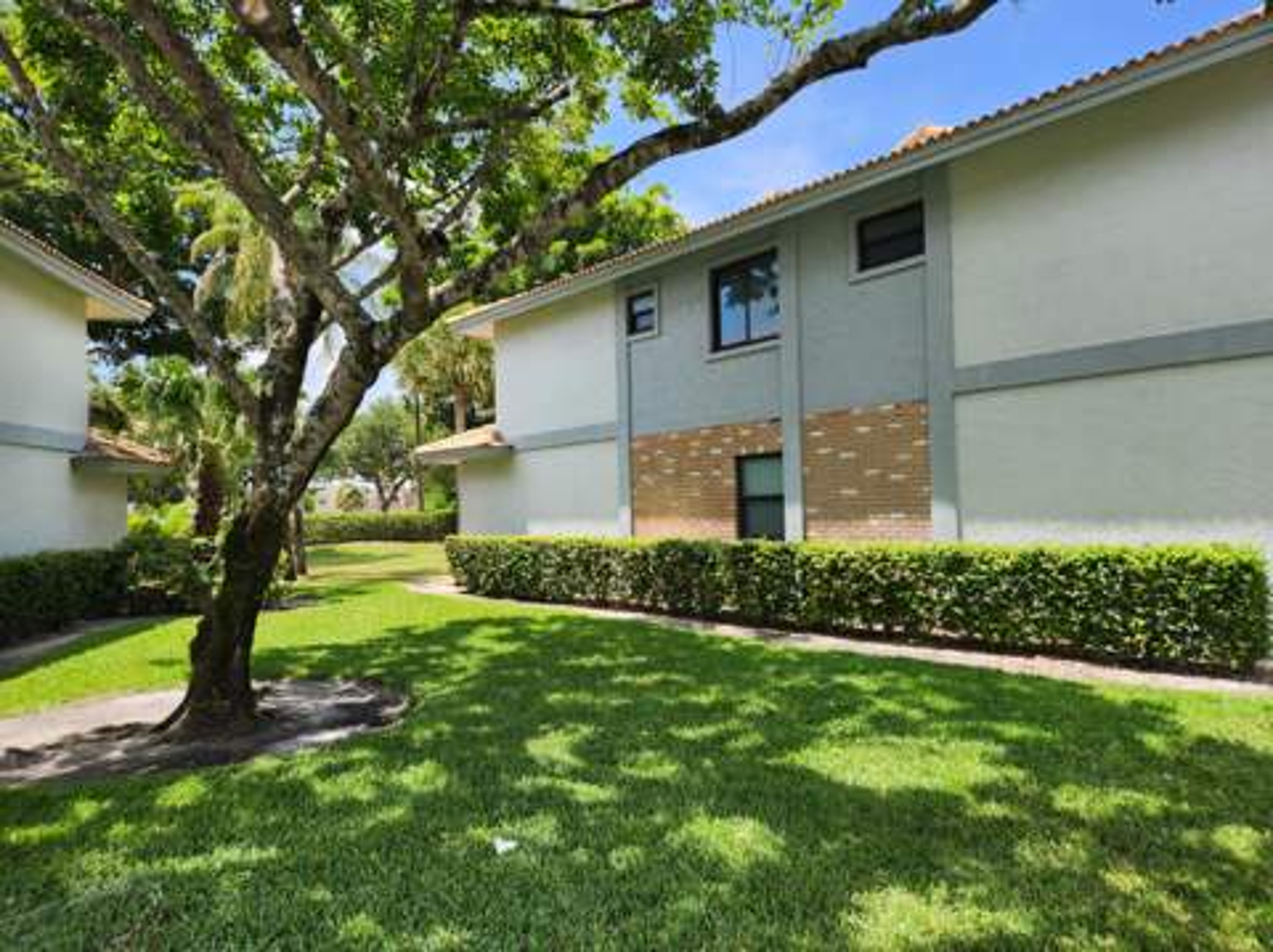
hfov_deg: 74.0
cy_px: 476
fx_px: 845
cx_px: 636
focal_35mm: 23
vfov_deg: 58.8
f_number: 1.8
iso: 20
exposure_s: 1/758
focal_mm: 5.4
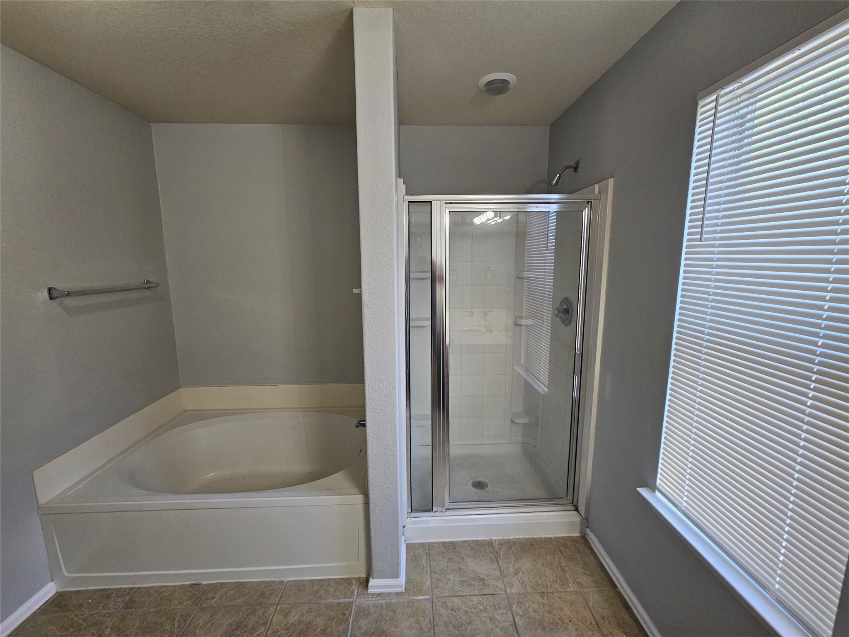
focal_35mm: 13
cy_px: 318
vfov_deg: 89.9
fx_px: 319
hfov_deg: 106.2
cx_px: 424
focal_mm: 2.2
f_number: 2.2
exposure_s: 1/60
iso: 160
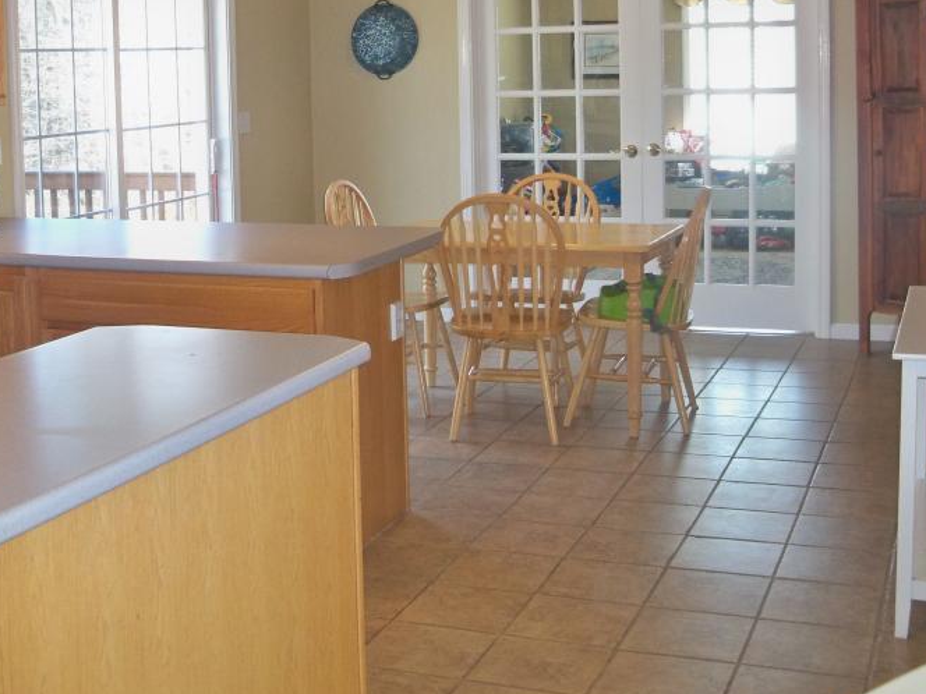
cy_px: 196
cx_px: 293
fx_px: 1445
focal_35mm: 54
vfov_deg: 26.8
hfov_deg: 35.1
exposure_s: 1/30
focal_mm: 6.2
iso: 200
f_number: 3.5
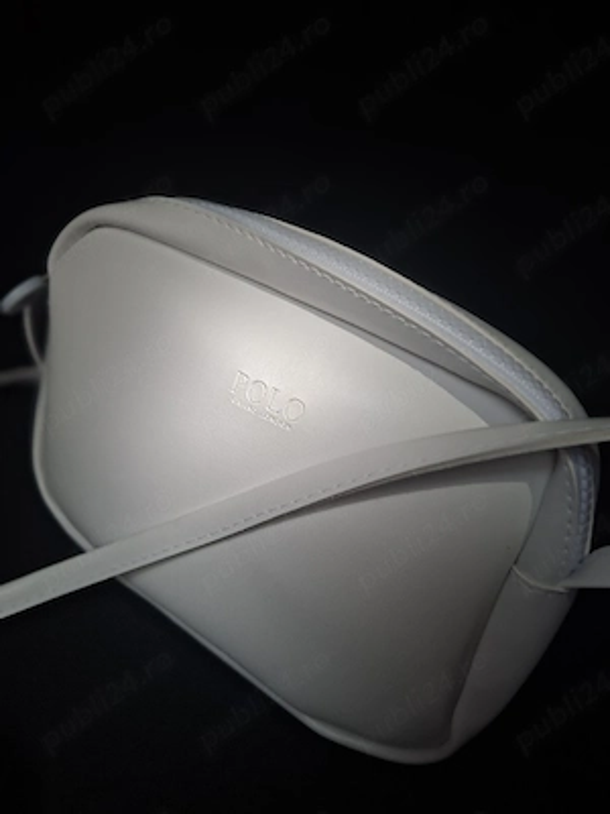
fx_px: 540
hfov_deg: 58.9
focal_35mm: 23
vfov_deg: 73.9
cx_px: 305
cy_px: 407
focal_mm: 5.54
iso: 250
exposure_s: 1/33
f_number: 1.8
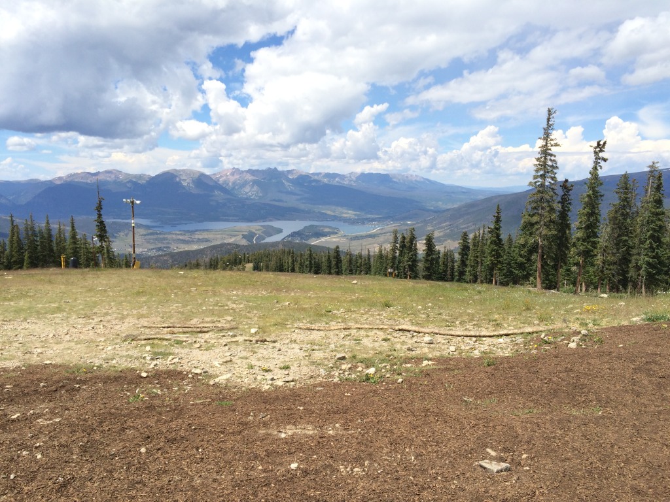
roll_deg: +1.0
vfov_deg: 48.2
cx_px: 335
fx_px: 561
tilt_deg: -6.6
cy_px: 251
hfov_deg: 61.7
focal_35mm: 29
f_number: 2.2
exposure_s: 1/1709
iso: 32
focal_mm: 4.15
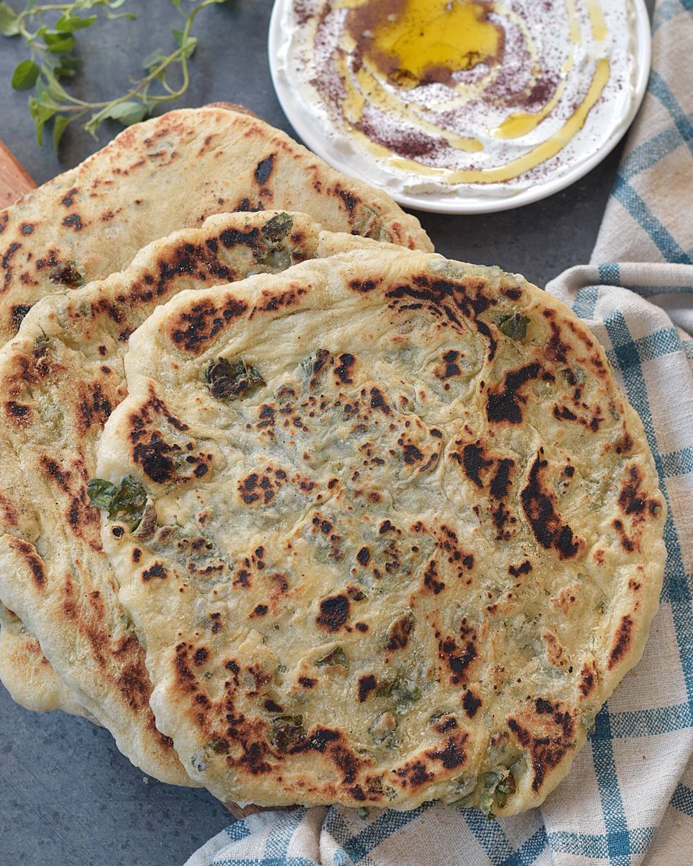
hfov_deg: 18.1
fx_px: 2179
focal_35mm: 85
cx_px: 346
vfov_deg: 22.5
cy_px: 379
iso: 200
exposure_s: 1/160
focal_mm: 50
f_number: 4.5
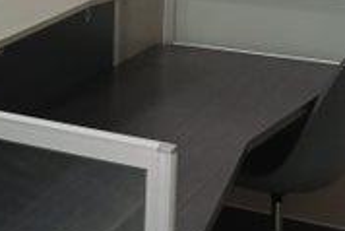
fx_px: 969
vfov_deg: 13.0
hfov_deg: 18.6
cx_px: -120
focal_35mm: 101
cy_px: -99
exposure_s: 1/33.3
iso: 250
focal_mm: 4
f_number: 1.8
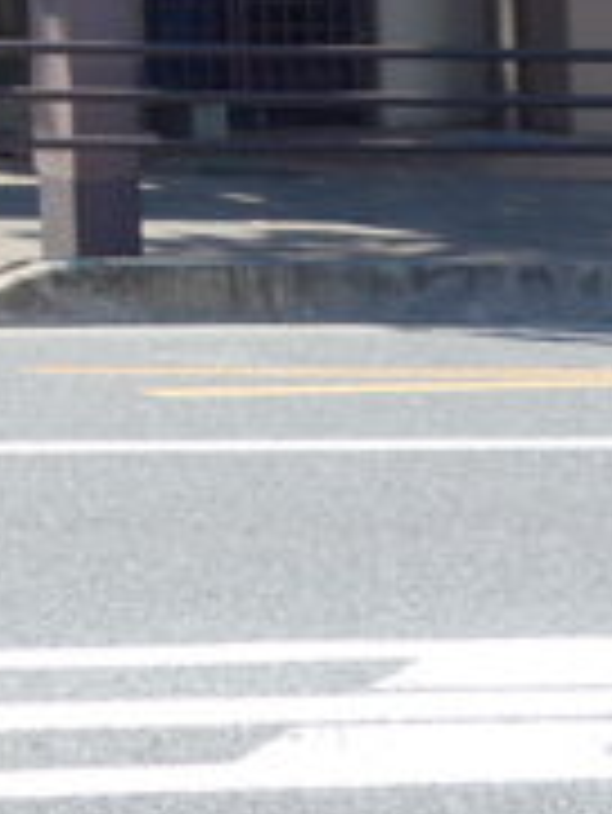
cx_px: -1224
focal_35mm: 207
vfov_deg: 9.2
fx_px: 4874
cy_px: -609
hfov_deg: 6.5
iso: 125
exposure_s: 1/200
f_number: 5.6
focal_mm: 14.23
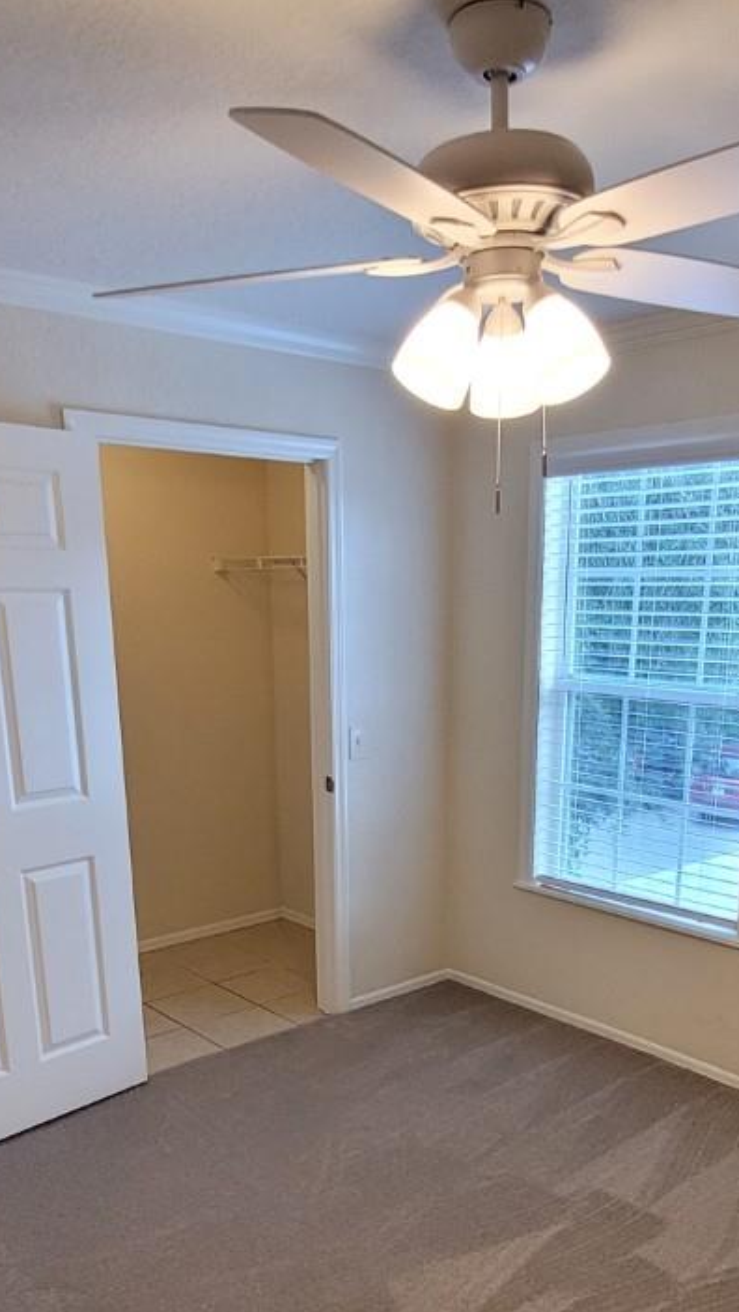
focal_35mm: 29
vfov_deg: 63.6
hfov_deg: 40.1
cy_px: 916
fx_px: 1009
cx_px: 424
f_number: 2.2
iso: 250
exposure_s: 1/60
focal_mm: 1.74
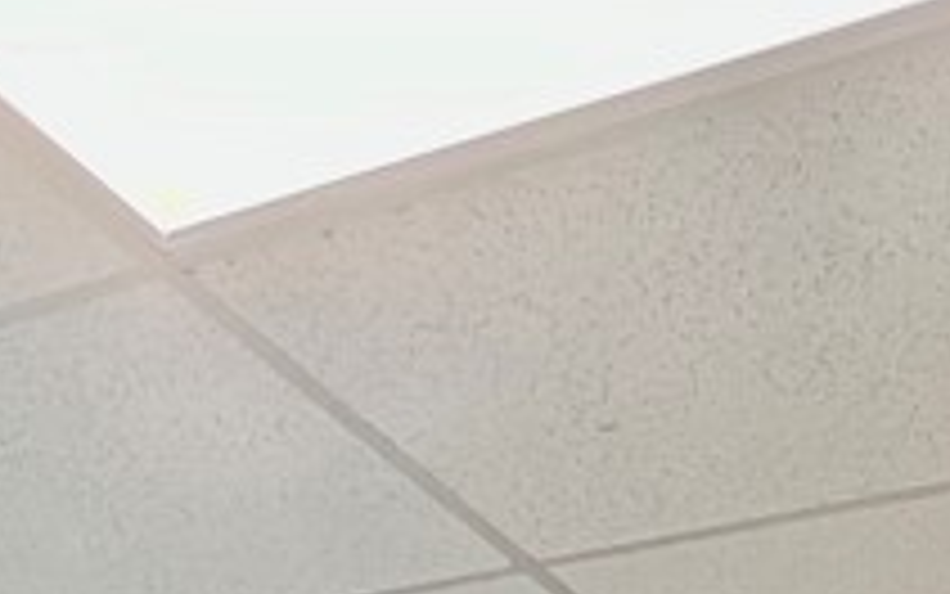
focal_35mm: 67
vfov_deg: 13.4
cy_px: 1485
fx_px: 1735
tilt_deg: -3.9
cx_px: 684
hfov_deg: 30.2
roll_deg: -0.6
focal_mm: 1.57
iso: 160
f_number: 1.8
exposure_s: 1/57
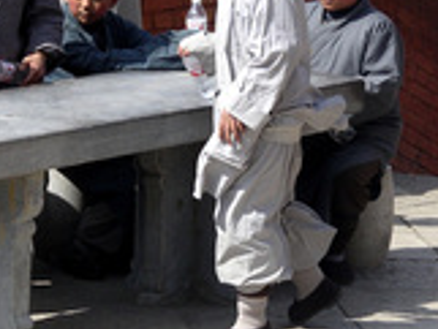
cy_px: 54
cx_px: 37
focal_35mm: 324
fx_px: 4103
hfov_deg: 6.1
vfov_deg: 4.6
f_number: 5
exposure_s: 1/453
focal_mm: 27.8
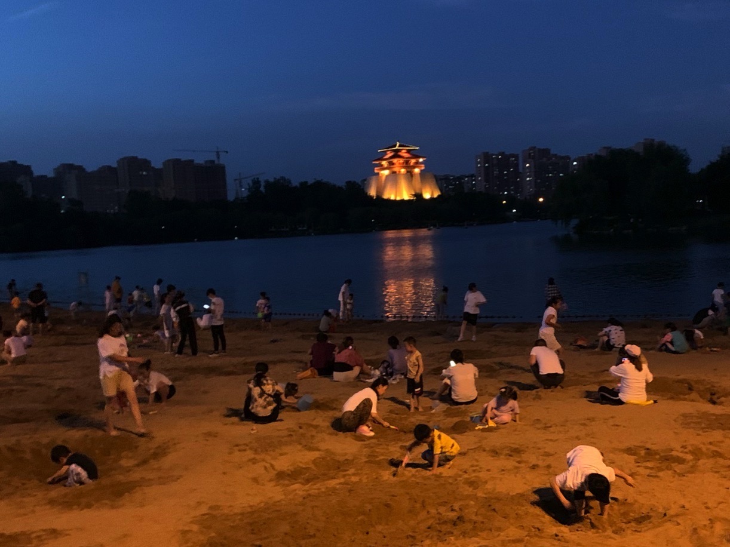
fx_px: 548
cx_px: 365
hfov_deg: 67.3
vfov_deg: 53.0
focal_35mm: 26
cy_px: 274
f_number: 1.8
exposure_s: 1/17
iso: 800
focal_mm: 4.25
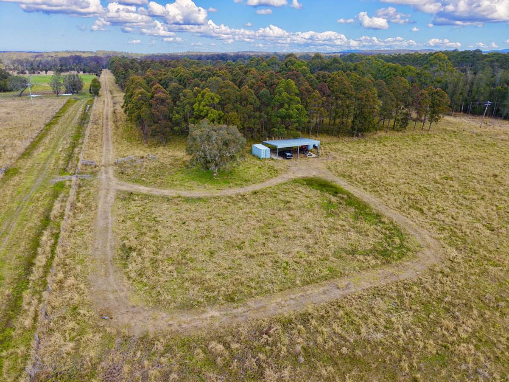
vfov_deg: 56.8
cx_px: 254
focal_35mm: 24
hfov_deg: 71.6
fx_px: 353
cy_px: 191
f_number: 1.8
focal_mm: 8.67
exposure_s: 1/800
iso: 100
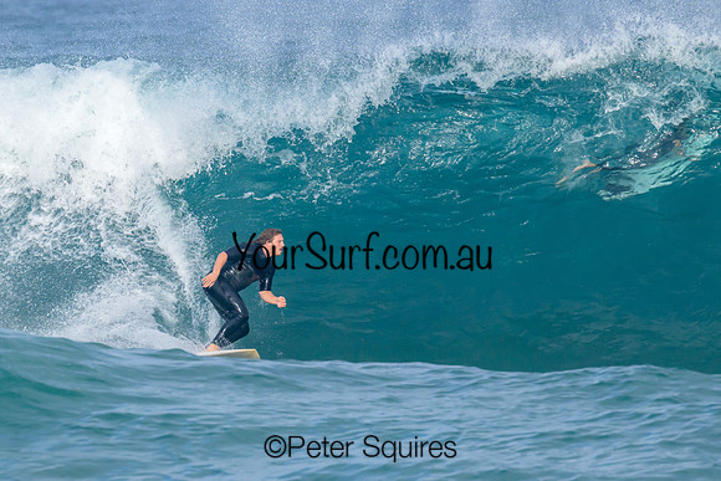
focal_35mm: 866
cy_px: 196
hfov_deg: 2.4
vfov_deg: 1.6
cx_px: 364
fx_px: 17347
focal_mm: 620
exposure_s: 1/1600
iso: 1000
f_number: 11
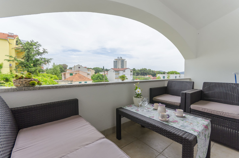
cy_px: 79
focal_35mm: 15
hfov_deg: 100.5
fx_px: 99
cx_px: 120
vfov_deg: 77.1
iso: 320
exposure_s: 1/640
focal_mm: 10
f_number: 7.1
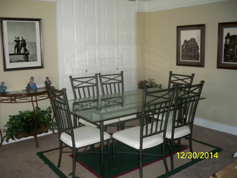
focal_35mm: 35
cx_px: 118
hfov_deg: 52.6
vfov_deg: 40.7
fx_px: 240
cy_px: 89
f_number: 3.1
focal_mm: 6.3
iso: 320
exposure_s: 1/30
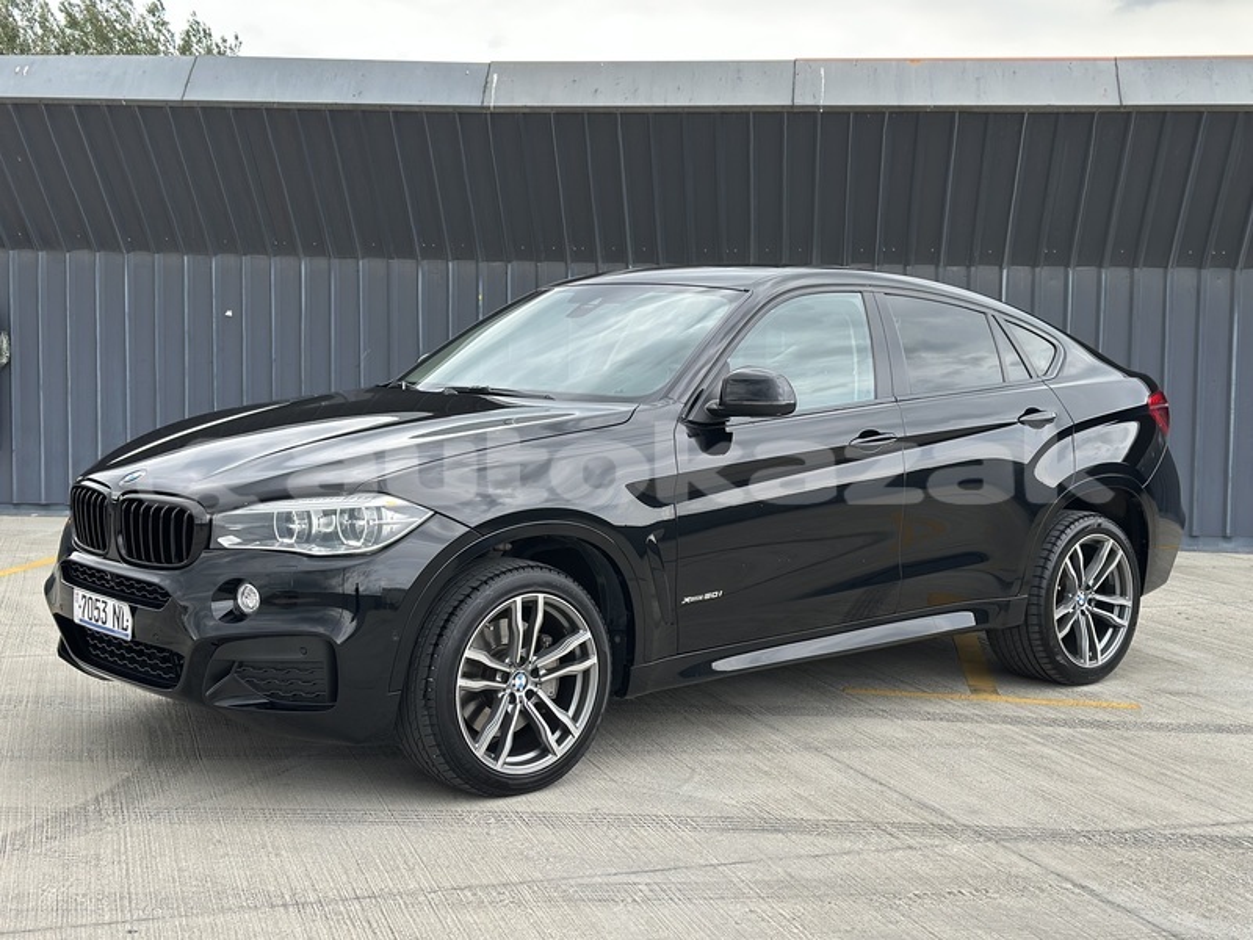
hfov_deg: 39.7
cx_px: 626
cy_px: 470
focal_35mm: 48
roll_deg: -0.9
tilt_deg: -3.5
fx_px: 1737
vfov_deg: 30.3
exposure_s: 1/935
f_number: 1.78
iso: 80
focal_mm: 6.86
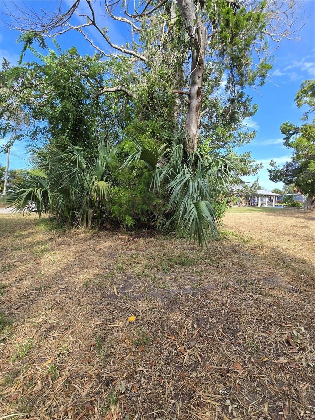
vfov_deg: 106.2
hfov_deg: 89.9
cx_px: 158
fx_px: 158
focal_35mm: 13
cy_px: 210
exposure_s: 1/594
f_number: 2.2
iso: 50
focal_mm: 2.2
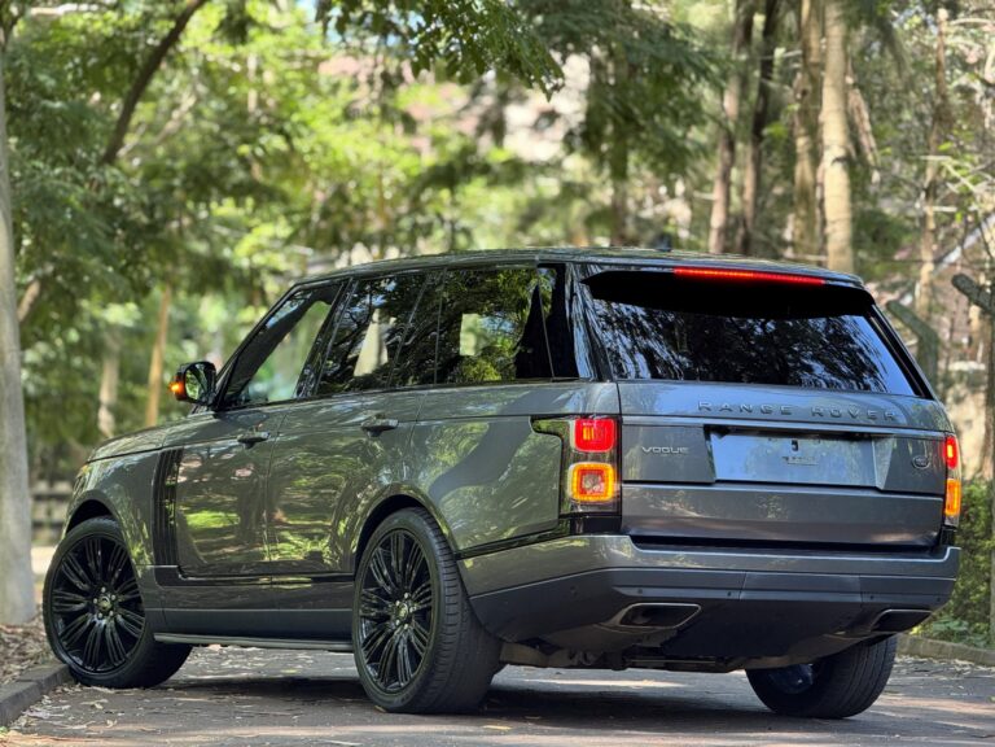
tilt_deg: +1.1
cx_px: 498
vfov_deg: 12.3
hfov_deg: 16.4
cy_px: 374
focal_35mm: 120
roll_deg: -2.0
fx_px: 3449
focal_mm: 15.66
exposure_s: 1/99
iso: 125
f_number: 2.8
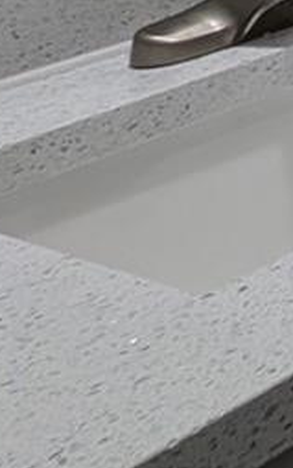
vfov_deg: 18.7
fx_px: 1021
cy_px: -416
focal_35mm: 80
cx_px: 1294
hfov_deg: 7.3
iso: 42
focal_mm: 2.23
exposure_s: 1/40
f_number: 1.95
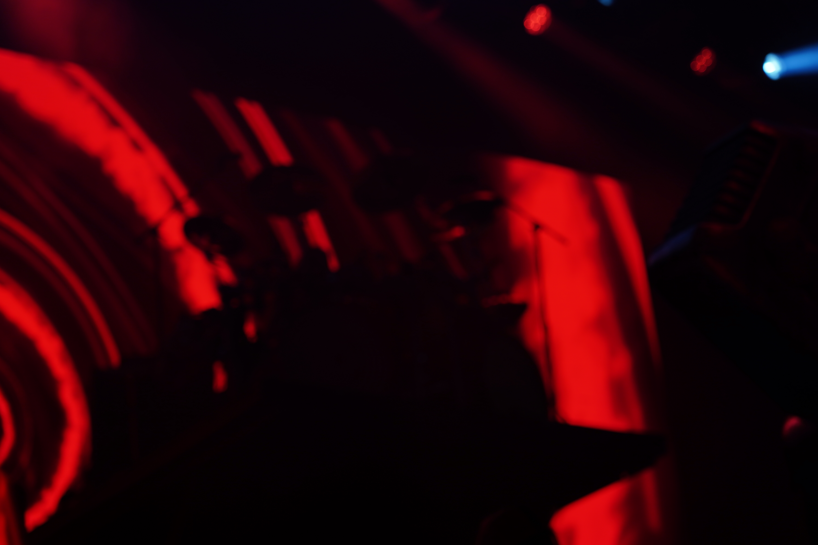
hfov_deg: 19.5
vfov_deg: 13.0
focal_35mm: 105
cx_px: 409
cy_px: 272
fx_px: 2386
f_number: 4.5
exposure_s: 1/160
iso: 100
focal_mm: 105
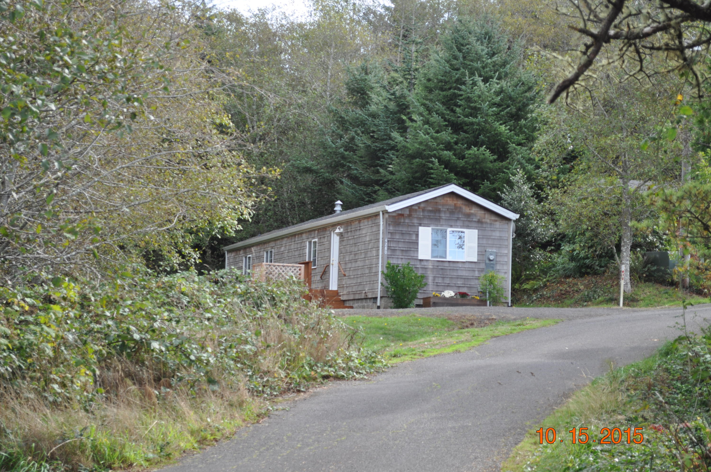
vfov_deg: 16.5
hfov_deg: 24.6
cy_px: 236
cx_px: 356
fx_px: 1627
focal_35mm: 82
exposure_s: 1/125
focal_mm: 55
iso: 200
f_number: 5.6
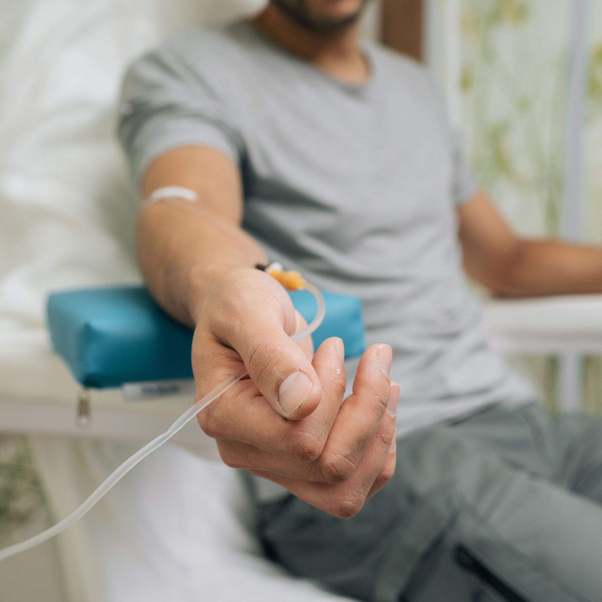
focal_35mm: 51
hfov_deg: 33.4
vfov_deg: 33.4
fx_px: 1003
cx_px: 335
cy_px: 284
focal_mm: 35
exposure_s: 1/160
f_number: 3.5
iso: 400
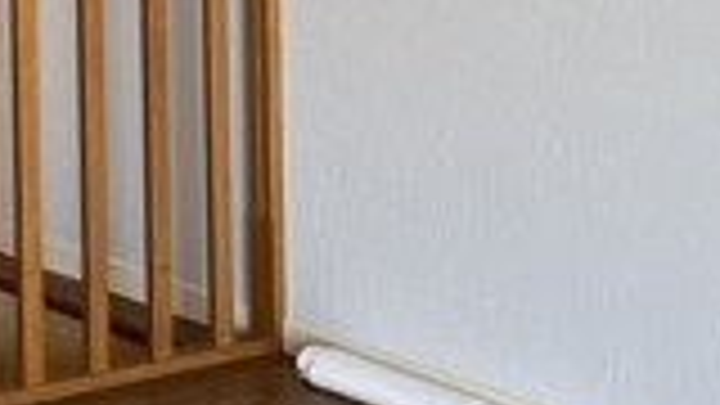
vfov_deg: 8.0
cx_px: -333
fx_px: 2711
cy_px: -500
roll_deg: +1.0
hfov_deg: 14.2
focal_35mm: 142
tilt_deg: -0.3
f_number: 1.6
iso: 125
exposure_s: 1/121
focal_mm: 5.1
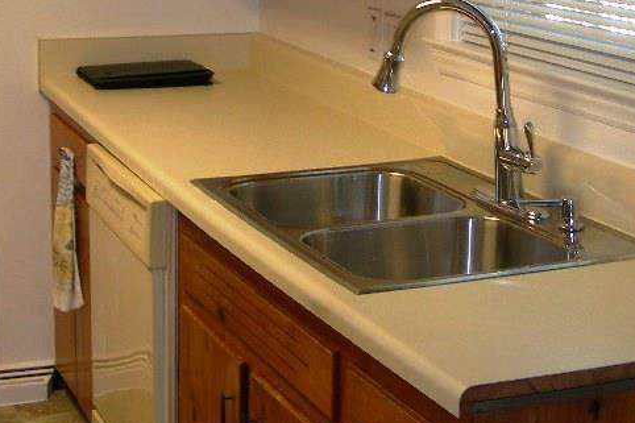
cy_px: 62
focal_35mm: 84
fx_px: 1481
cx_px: 415
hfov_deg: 24.1
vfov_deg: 16.1
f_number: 2.8
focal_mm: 7.8
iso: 50
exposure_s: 1/30
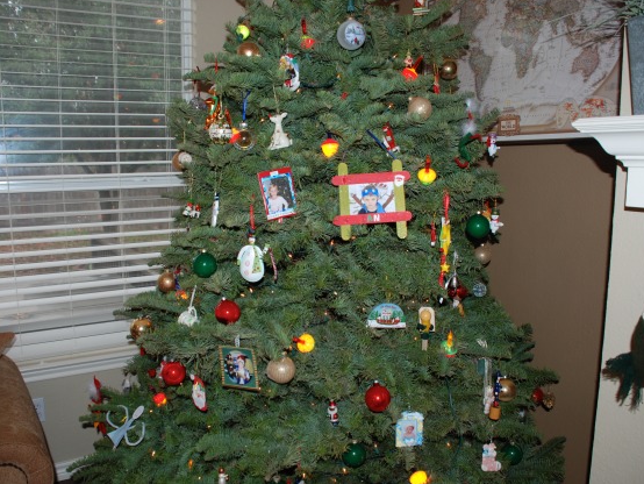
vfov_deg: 46.8
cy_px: 236
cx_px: 315
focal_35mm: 30
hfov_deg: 59.9
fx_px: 558
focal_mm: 18
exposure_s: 1/60
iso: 200
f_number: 3.5
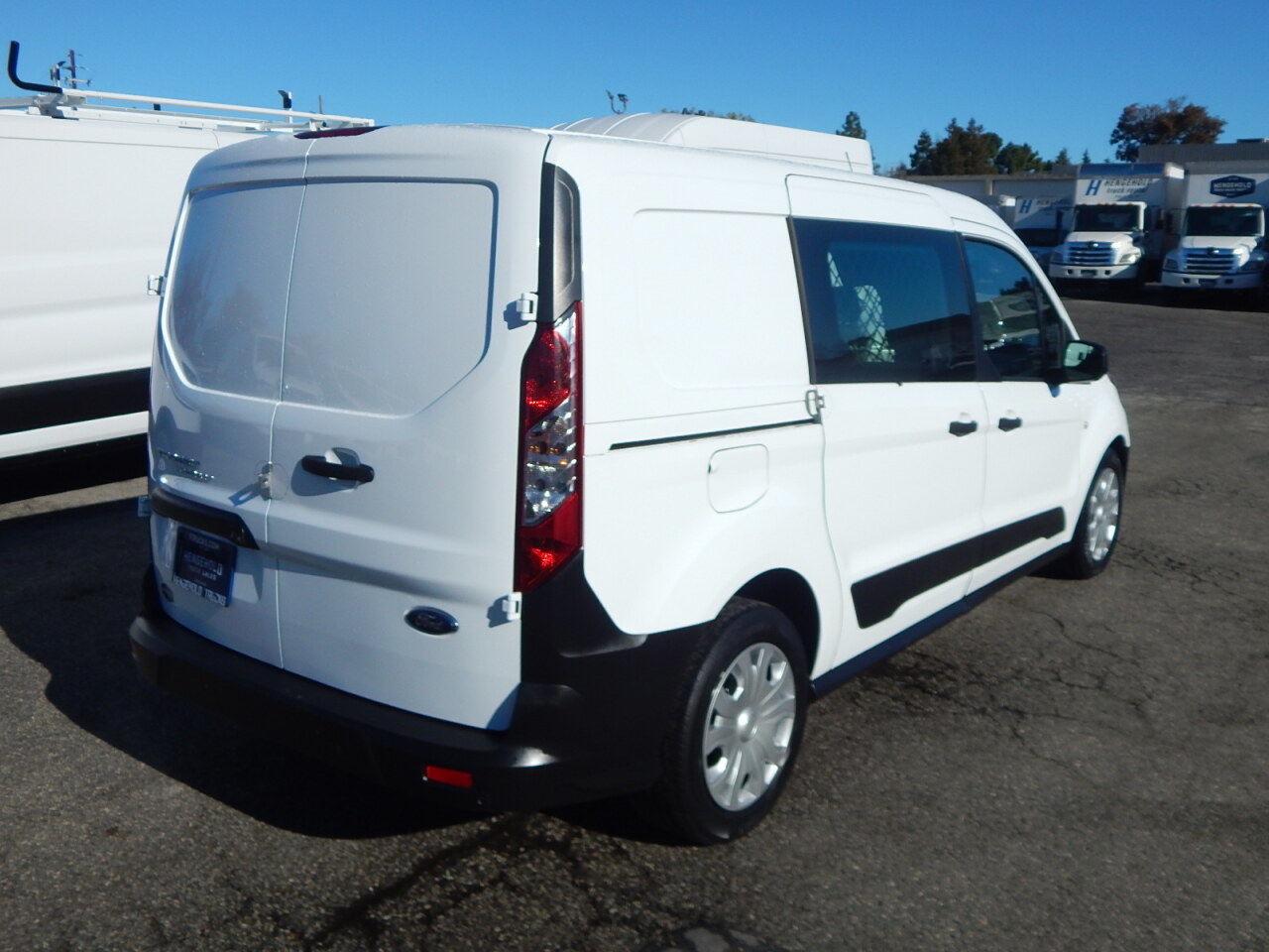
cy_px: 476
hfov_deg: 58.4
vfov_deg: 45.4
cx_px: 634
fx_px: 1136
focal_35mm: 31
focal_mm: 5.6
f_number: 6.5
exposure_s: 1/1500
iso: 125
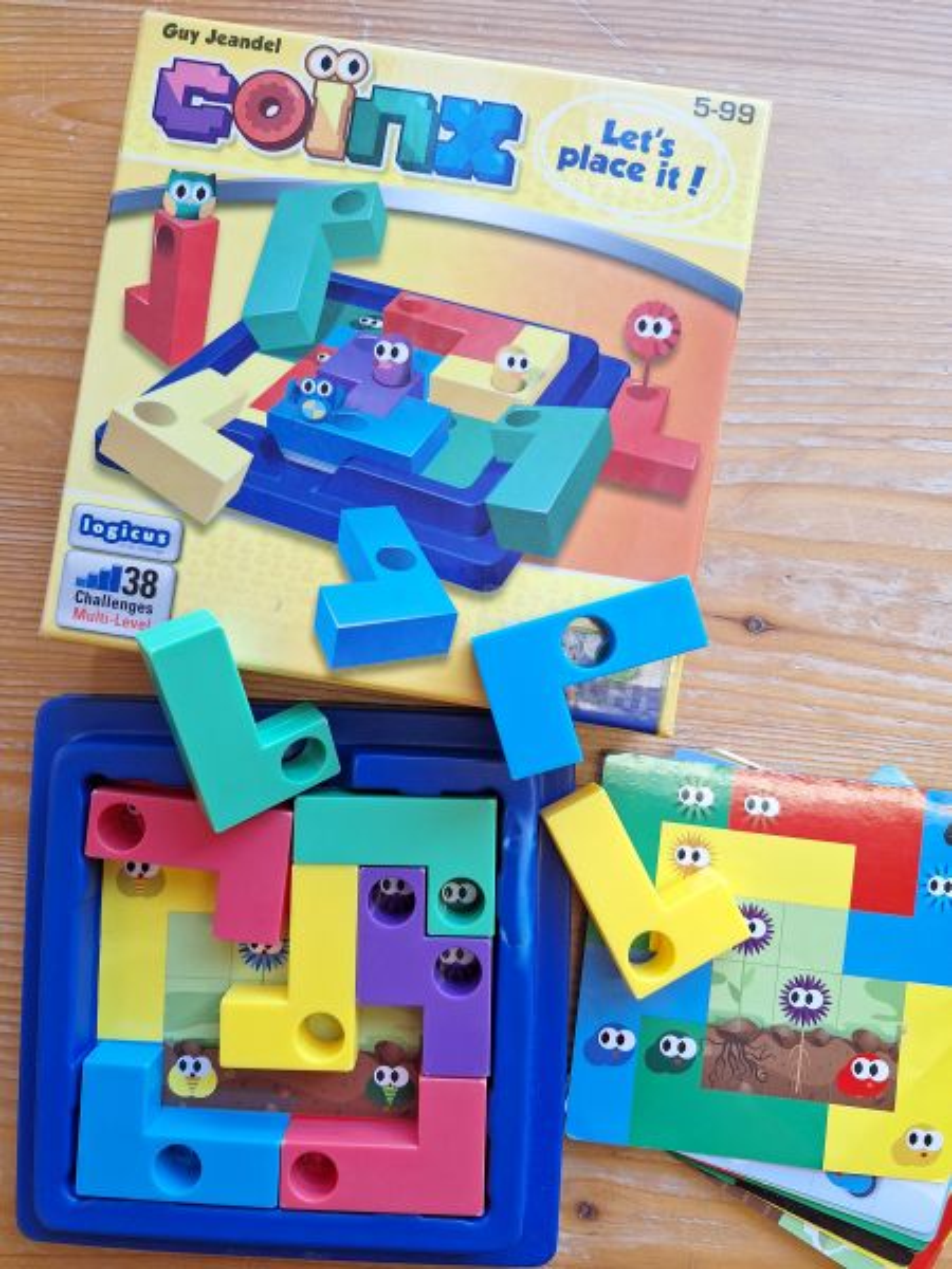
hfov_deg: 58.9
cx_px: 476
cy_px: 634
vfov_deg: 73.9
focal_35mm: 23
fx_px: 843
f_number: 1.8
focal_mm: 5.54
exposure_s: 1/100
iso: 80
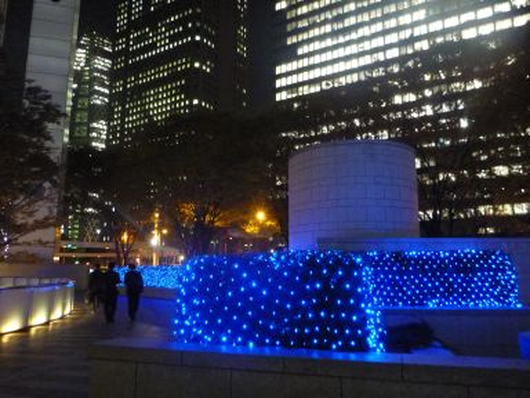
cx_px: 265
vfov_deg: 49.7
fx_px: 429
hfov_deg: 63.4
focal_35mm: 28
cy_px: 199
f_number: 3.3
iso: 1000
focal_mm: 4.9
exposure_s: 1/8
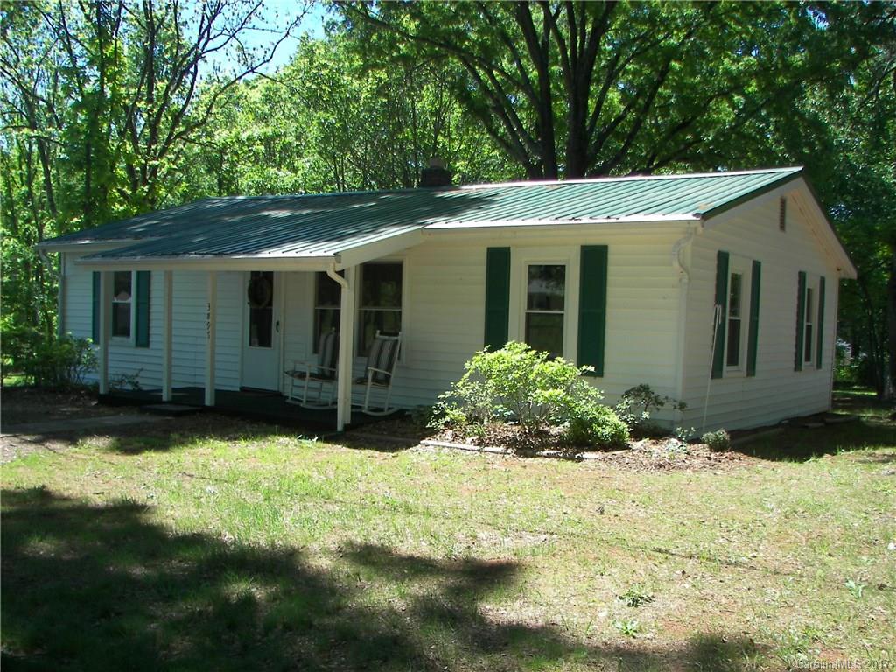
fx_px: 932
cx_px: 448
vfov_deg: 39.7
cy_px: 336
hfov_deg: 51.4
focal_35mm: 36
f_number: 2.8
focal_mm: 6
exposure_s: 1/250
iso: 50
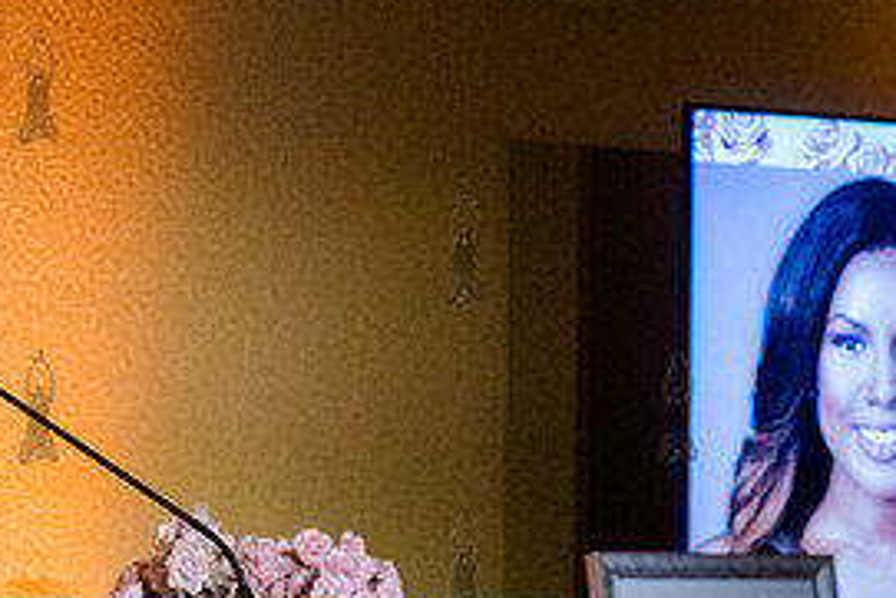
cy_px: 405
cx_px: 36
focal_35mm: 171
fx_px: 4258
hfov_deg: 11.9
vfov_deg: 8.0
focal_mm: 80
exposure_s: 1/320
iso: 8000
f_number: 4
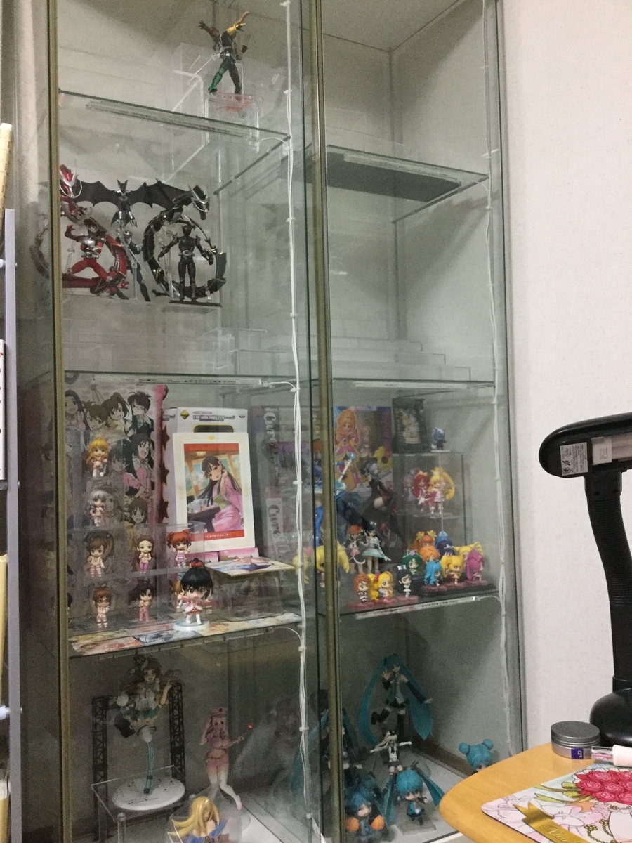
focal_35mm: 31
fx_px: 755
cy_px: 422
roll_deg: -0.9
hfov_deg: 45.4
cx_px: 316
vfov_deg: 58.4
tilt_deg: +4.0
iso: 200
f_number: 2.4
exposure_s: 1/24
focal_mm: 3.3
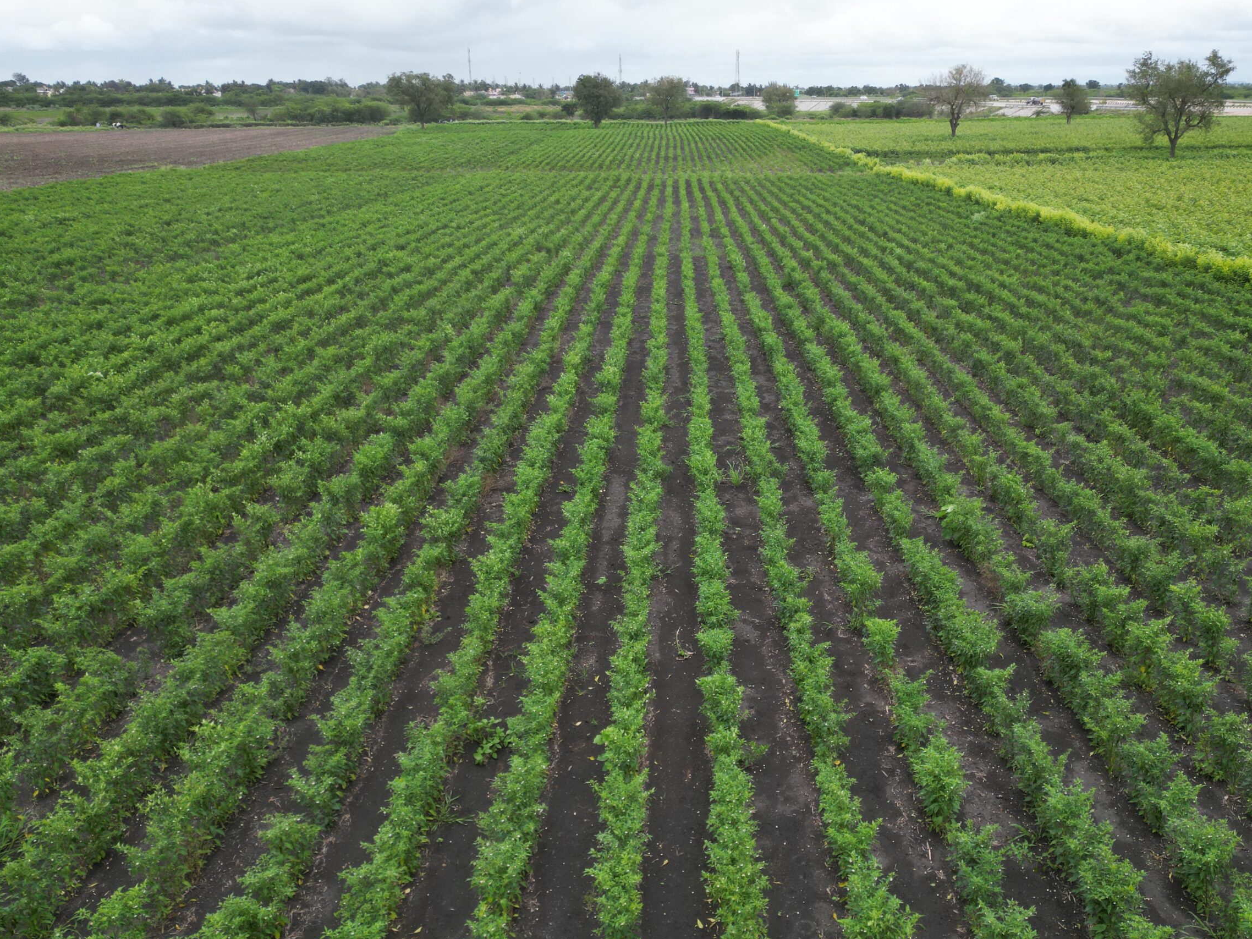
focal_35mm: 27
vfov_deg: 51.3
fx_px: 977
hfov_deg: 65.3
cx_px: 666
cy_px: 509
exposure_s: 1/2000
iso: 200
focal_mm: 6.72
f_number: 1.7
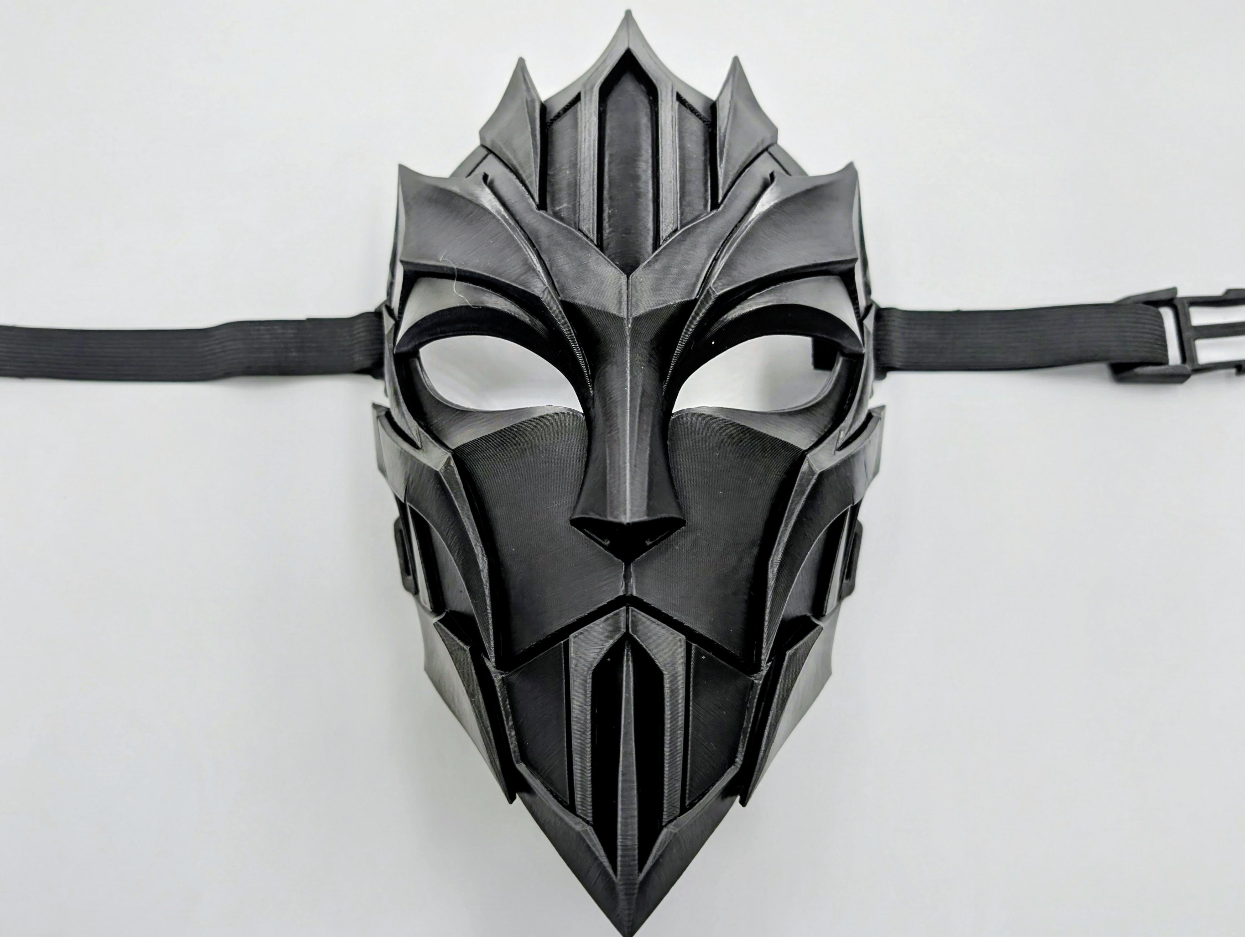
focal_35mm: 26
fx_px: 936
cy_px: 472
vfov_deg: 53.2
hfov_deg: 67.2
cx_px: 638
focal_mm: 6.9
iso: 138
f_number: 1.68
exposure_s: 1/69.5
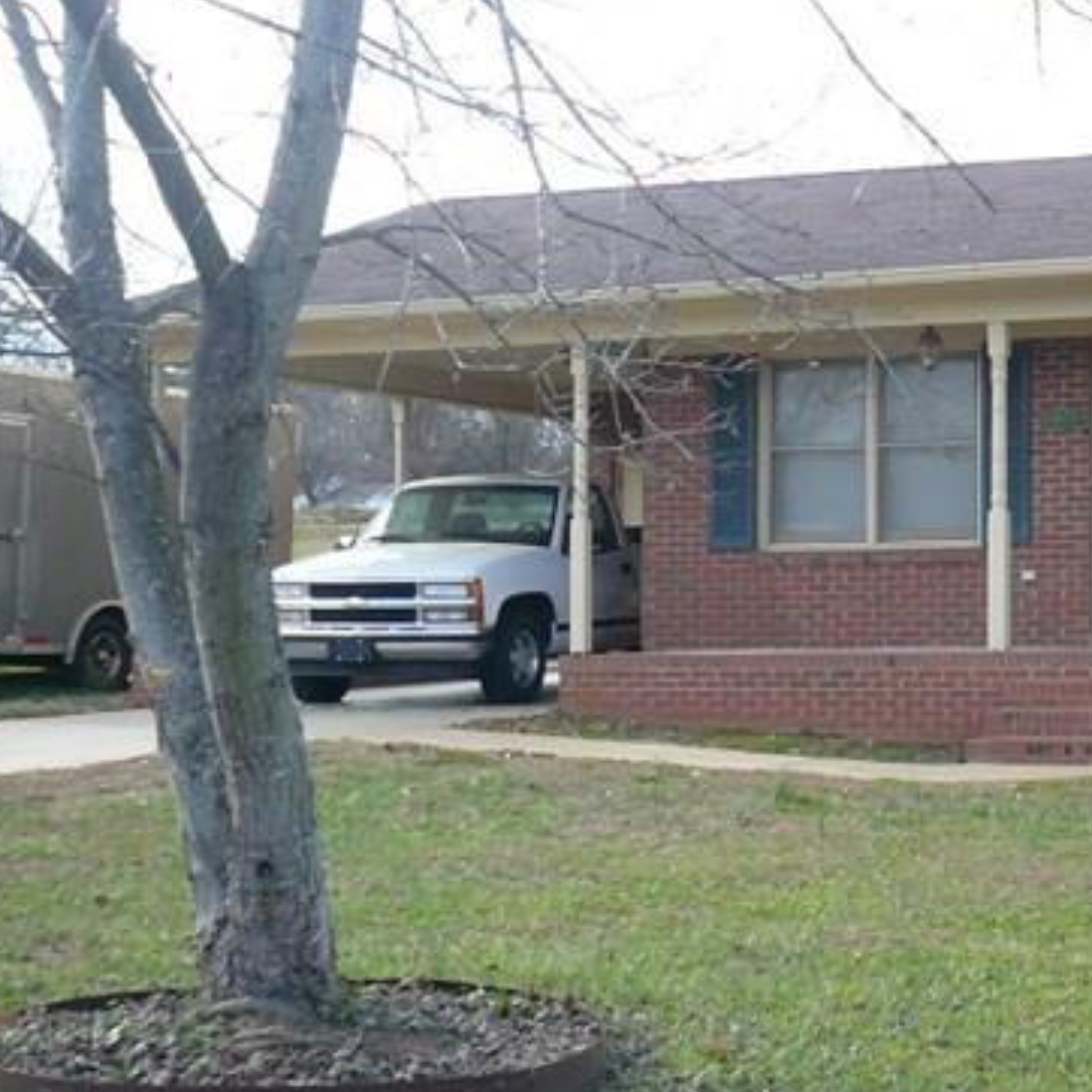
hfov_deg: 23.1
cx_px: 1210
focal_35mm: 70
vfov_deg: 24.6
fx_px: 2498
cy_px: 495
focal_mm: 4.6
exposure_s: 1/250
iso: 100
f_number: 2.8
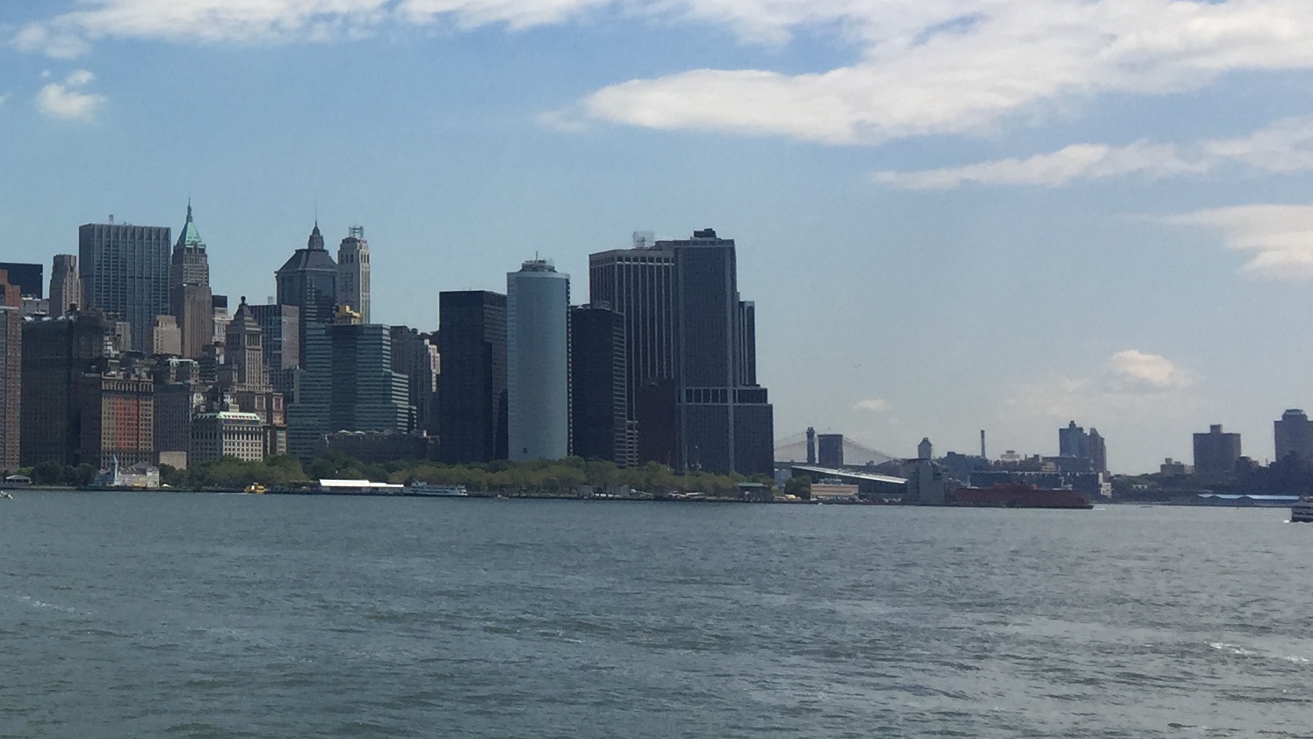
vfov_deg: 17.4
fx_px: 2402
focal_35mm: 69
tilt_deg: +7.0
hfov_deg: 28.0
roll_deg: -1.3
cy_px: 264
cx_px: -110
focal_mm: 4.15
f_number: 2.2
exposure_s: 1/3597
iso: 32
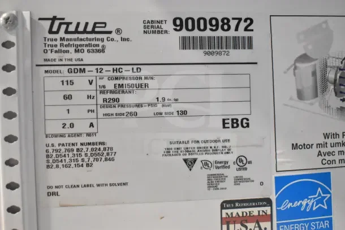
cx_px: 172
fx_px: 403
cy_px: 115
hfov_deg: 46.4
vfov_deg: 31.9
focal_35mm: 42
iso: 6400
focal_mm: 28
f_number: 4.5
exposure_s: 1/200
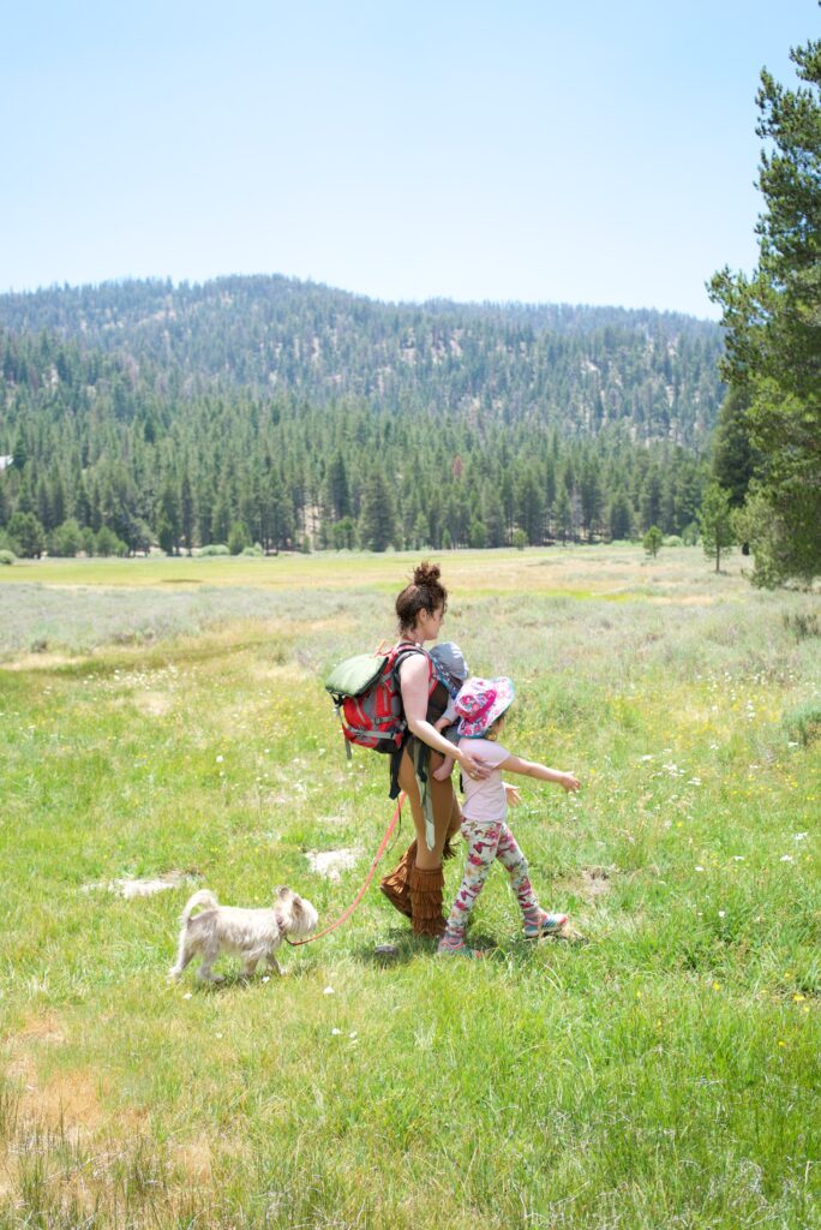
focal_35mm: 35
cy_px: 615
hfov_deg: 37.9
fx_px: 1196
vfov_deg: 54.4
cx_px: 410
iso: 100
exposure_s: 1/320
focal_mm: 35
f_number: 4
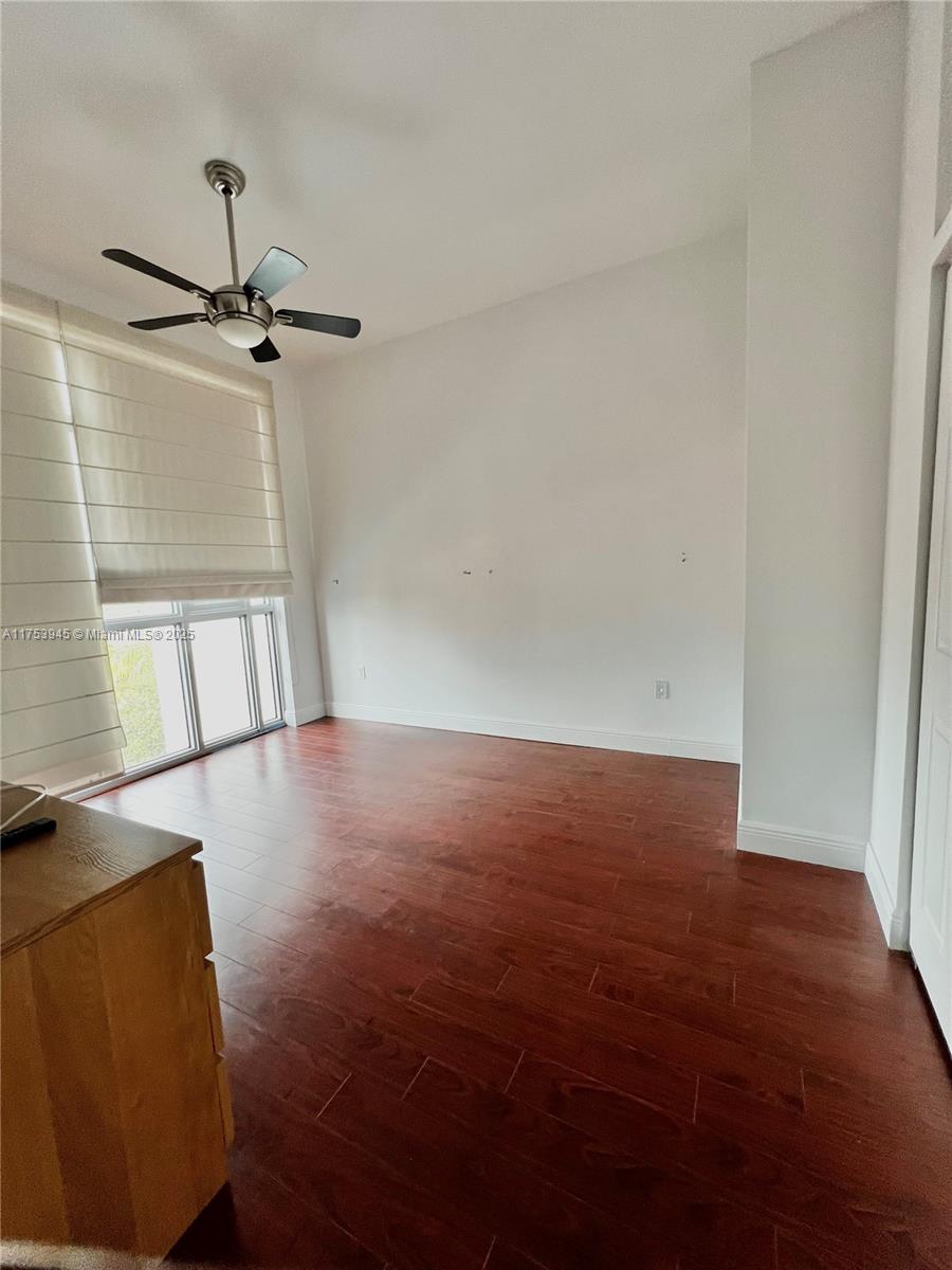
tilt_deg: -6.4
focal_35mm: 13
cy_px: 635
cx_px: 476
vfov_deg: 106.2
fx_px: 477
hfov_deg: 89.9
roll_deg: +3.3
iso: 125
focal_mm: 1.57
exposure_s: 1/60
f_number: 1.8
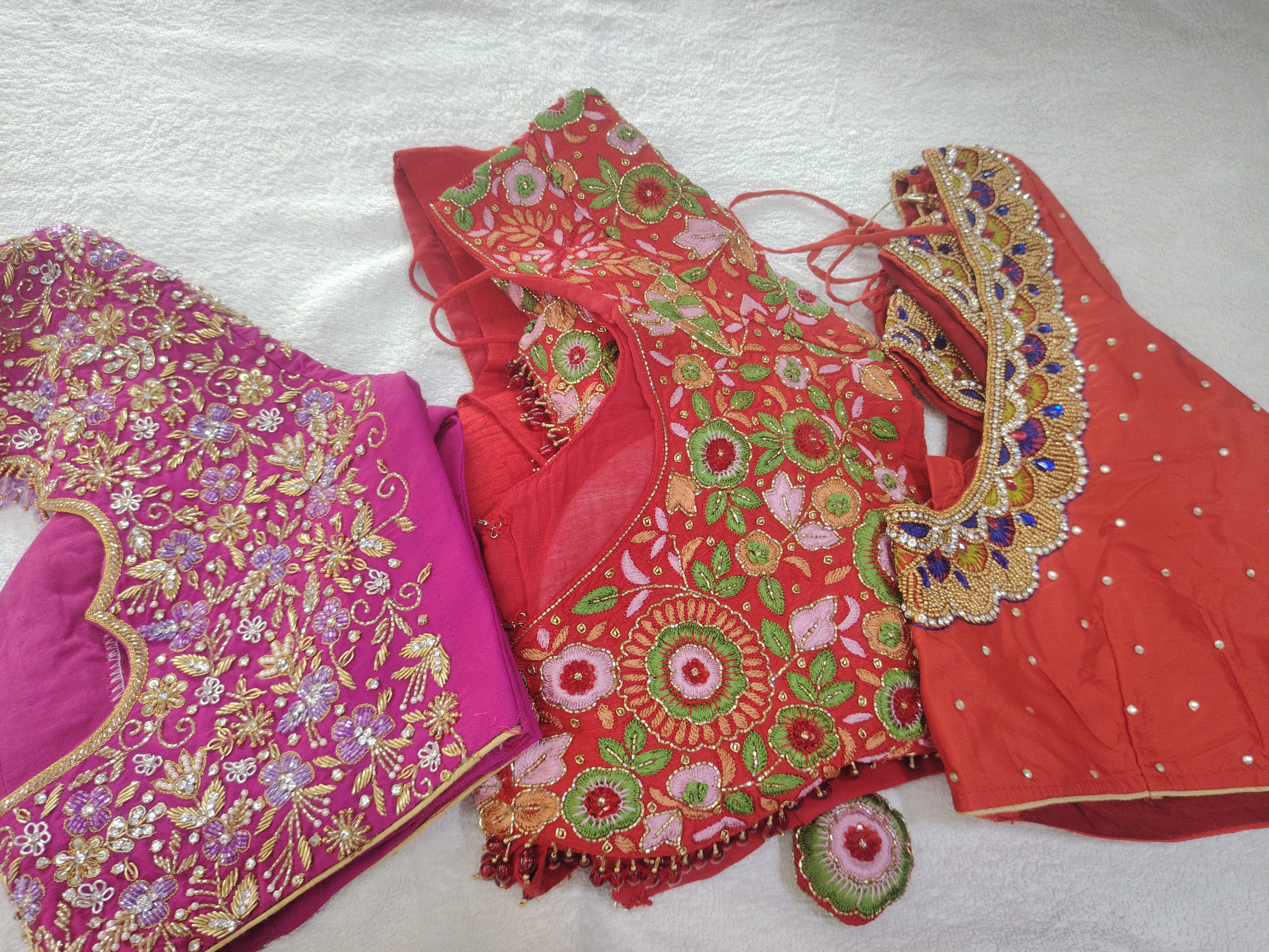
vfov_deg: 56.8
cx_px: 634
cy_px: 476
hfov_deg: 71.6
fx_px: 880
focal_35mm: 24
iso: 237
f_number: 1.75
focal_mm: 5.25
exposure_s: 1/50
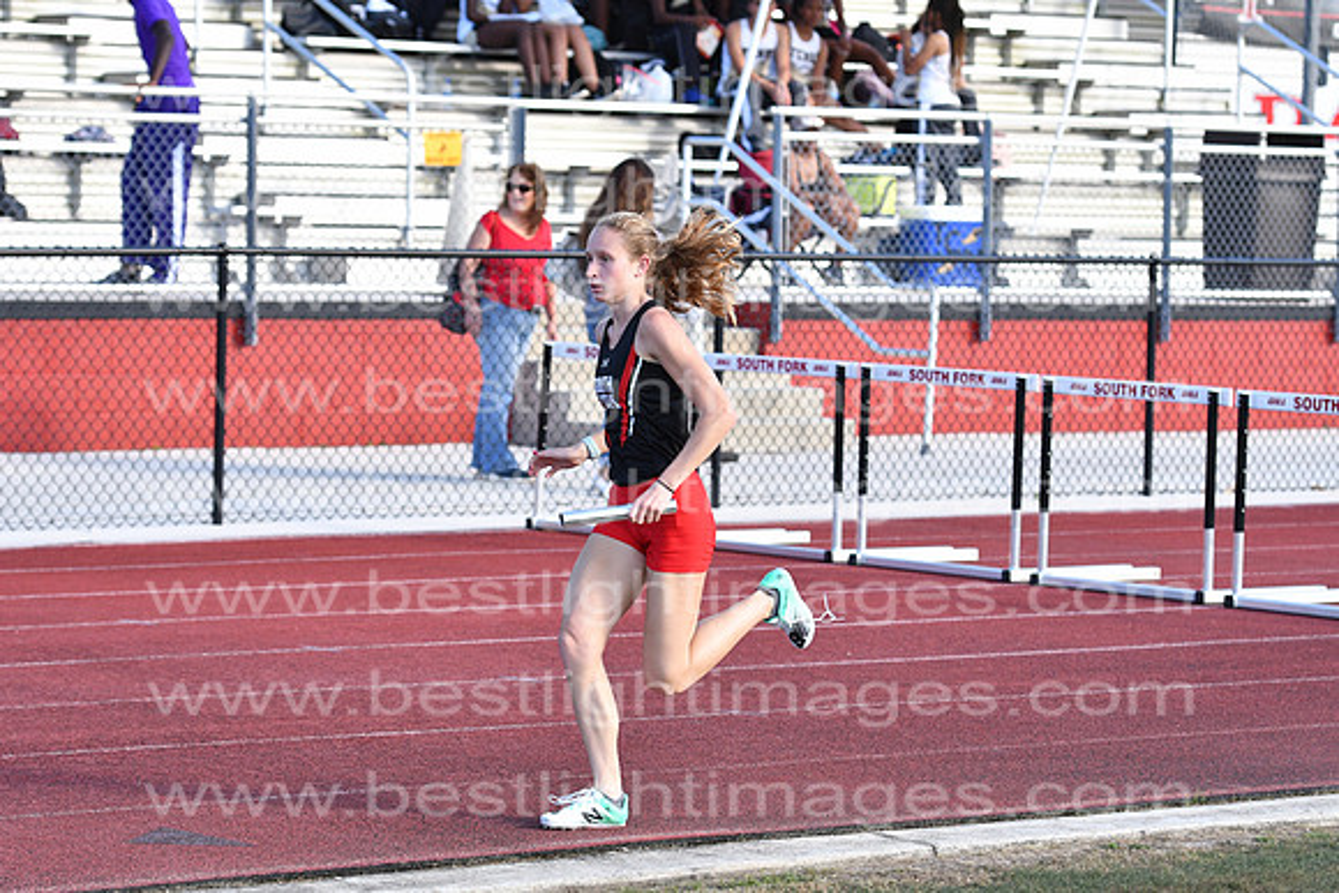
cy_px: 446
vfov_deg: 9.3
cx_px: 670
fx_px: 5469
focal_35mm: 147
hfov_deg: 14.0
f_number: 5.6
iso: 800
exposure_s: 1/2000
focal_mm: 98
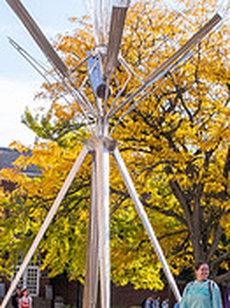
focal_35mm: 99
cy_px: 240
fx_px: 878
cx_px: 130
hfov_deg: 14.9
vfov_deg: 19.7
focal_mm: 31
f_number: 8
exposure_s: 1/320
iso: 320
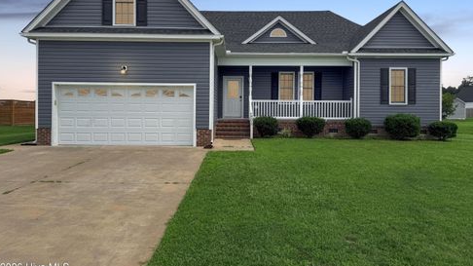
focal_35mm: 27
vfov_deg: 42.5
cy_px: 99
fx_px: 339
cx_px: 235
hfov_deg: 69.9
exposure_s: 1/4400
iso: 80
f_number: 1.8
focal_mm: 6.76
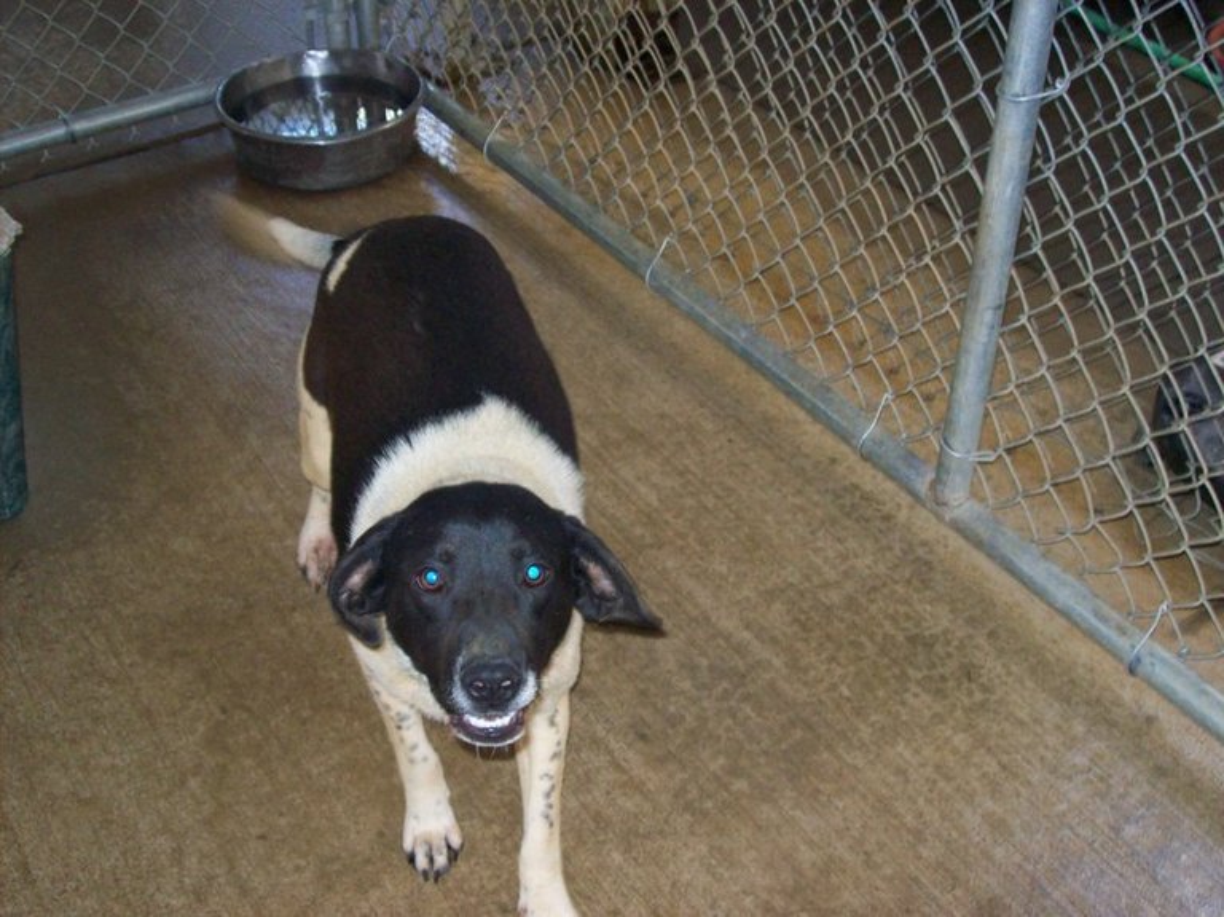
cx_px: 612
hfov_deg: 42.1
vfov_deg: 32.1
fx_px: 1590
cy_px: 458
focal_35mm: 45
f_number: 3
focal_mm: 7.6
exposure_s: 1/73.6
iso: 200
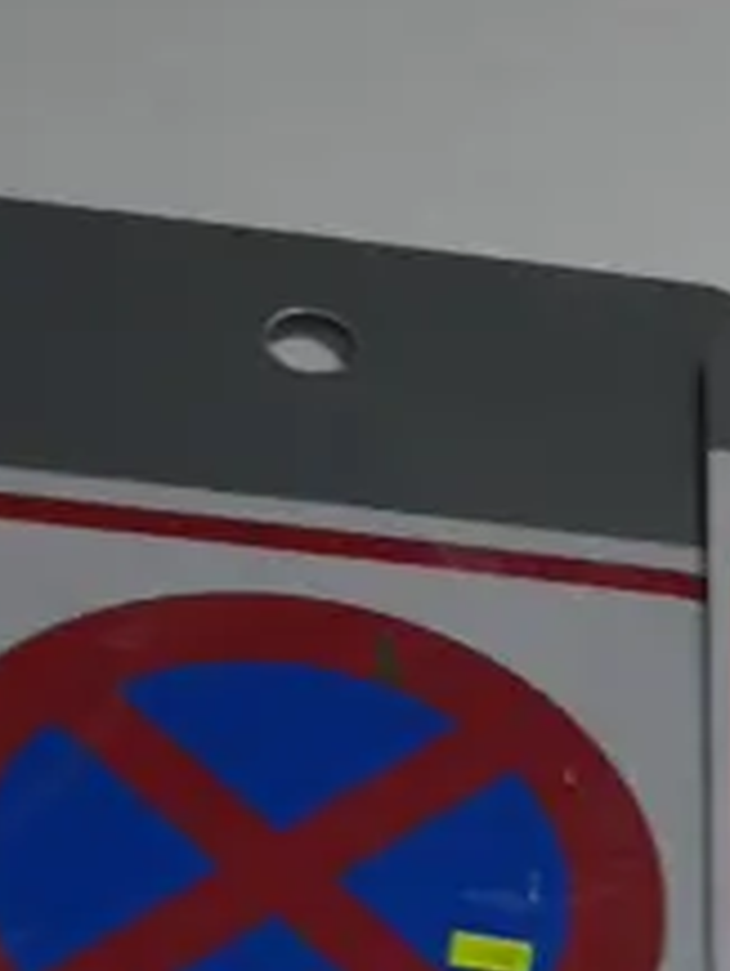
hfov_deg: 7.8
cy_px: 1119
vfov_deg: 10.3
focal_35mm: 189
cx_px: 976
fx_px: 5309
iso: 500
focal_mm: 20
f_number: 4.5
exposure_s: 1/60
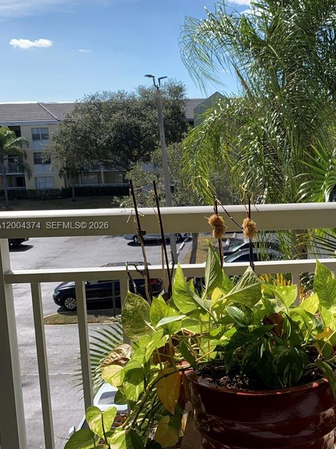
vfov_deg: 43.9
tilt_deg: -8.3
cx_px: 272
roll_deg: +1.6
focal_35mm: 43
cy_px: 226
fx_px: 557
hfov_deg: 32.6
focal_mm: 4.25
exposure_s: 1/1250
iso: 25
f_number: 1.8
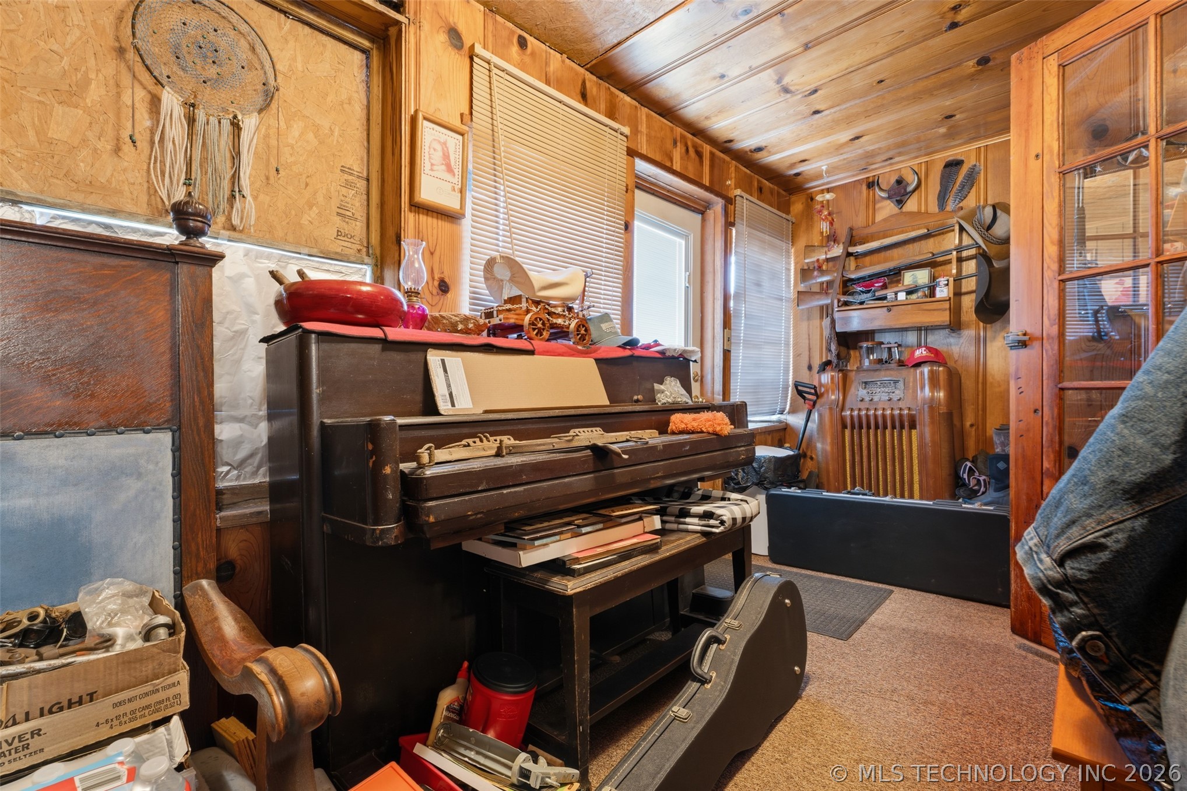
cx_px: 594
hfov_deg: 96.7
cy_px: 396
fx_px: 527
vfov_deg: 73.7
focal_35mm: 16
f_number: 9
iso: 160
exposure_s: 1/10
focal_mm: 16
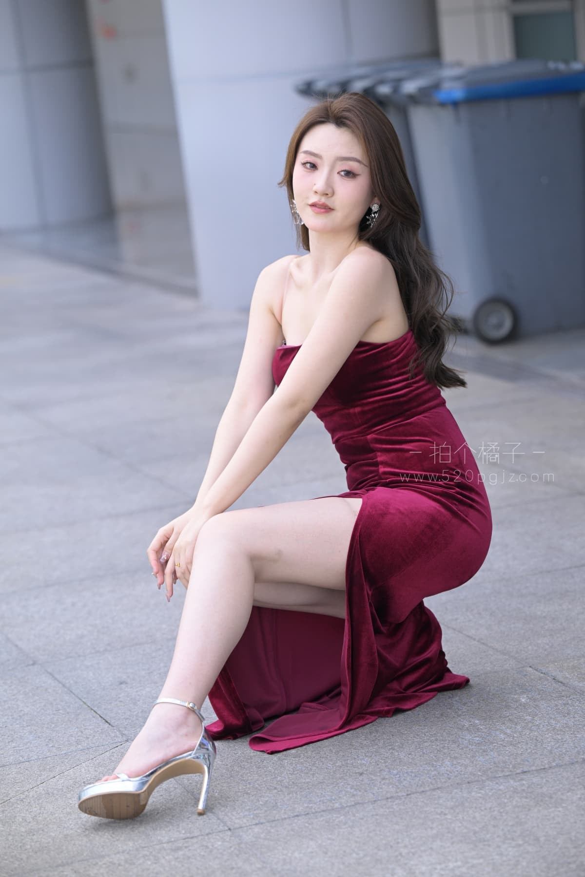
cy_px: 438
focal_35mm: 115
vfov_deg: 17.8
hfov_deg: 11.9
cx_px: 292
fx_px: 2803
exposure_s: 1/400
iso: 250
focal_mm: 115
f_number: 4
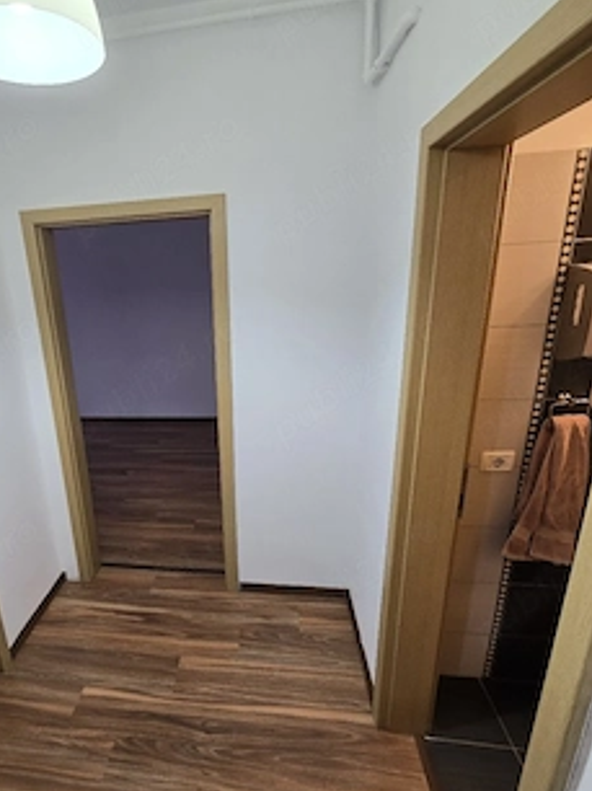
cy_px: 411
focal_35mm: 17
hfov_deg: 72.8
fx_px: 388
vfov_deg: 91.0
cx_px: 207
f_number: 2.2
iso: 100
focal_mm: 2.2
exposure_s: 1/50.3
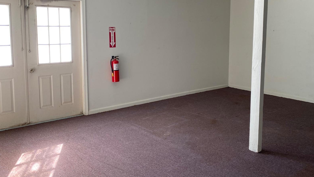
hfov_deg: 53.5
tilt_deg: -8.1
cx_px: 194
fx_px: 308
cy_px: 63
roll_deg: +0.0
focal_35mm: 37
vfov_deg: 31.8
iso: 80
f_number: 1.8
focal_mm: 4.25
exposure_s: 1/121
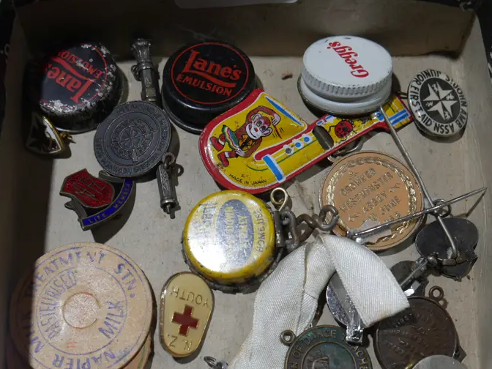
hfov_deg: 29.0
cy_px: 272
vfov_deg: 21.8
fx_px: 952
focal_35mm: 67
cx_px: 254
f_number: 4.7
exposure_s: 1/100
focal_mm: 22
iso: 200
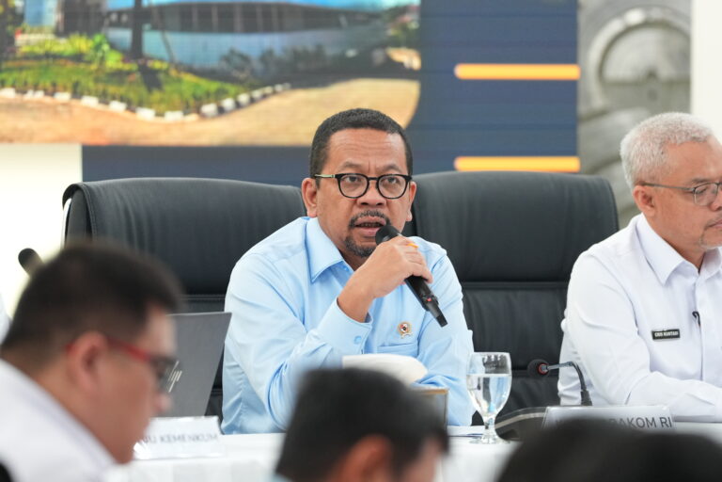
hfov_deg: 6.9
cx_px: 361
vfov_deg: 4.6
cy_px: 241
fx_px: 6016
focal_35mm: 300
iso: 1250
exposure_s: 1/125
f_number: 2.8
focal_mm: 200
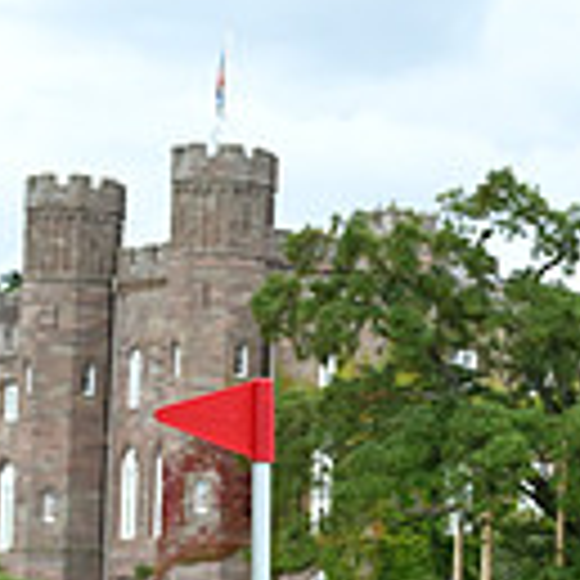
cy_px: 668
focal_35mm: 184
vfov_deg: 9.4
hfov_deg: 8.9
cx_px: 1196
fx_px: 3488
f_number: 5
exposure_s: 1/1250
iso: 900
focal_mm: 48
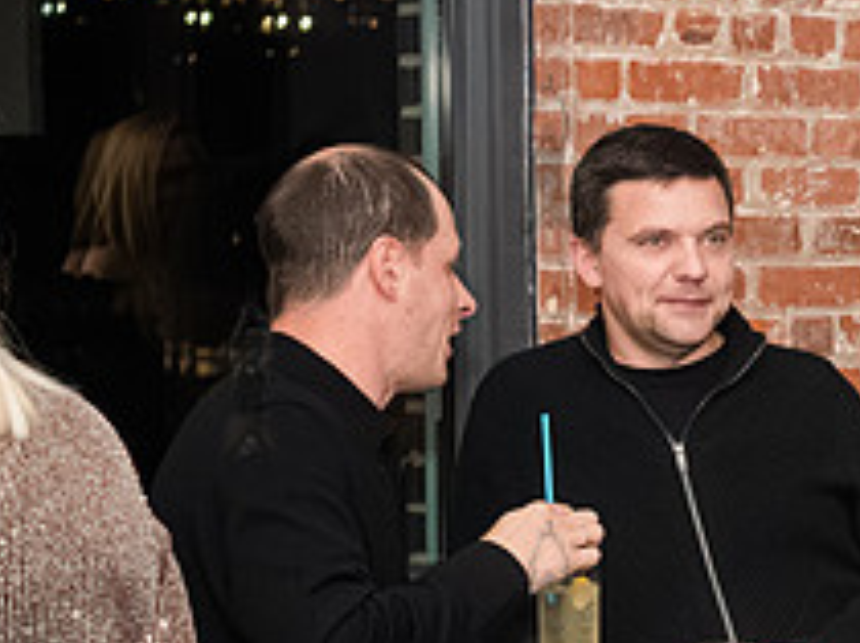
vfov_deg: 11.3
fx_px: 3251
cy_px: 440
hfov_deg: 14.3
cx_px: 1185
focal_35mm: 131
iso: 8000
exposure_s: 1/400
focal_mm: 35
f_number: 5
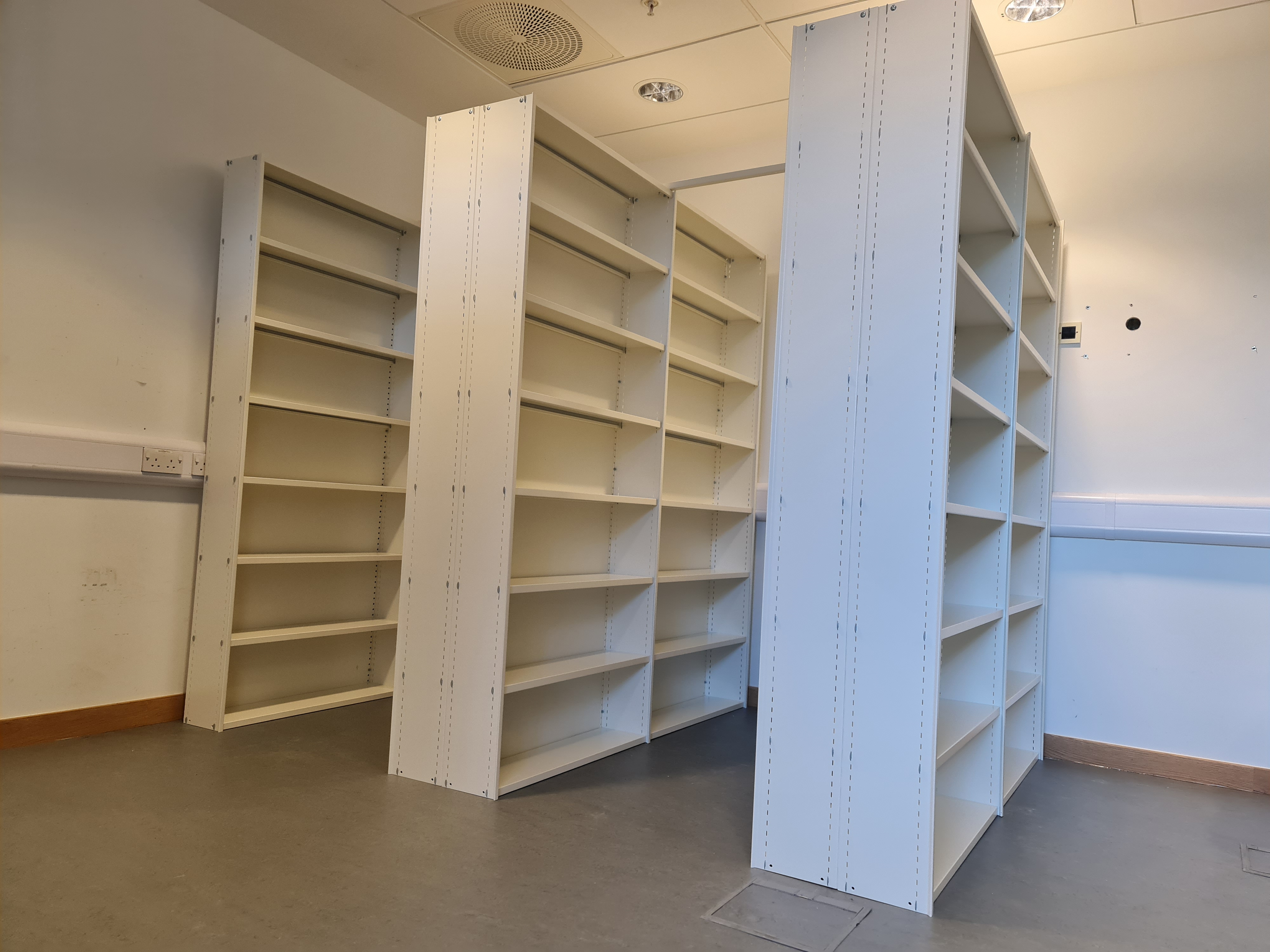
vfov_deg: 54.9
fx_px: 917
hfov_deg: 69.4
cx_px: 635
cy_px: 476
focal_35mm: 25
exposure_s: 1/100
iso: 320
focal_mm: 7
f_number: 1.8
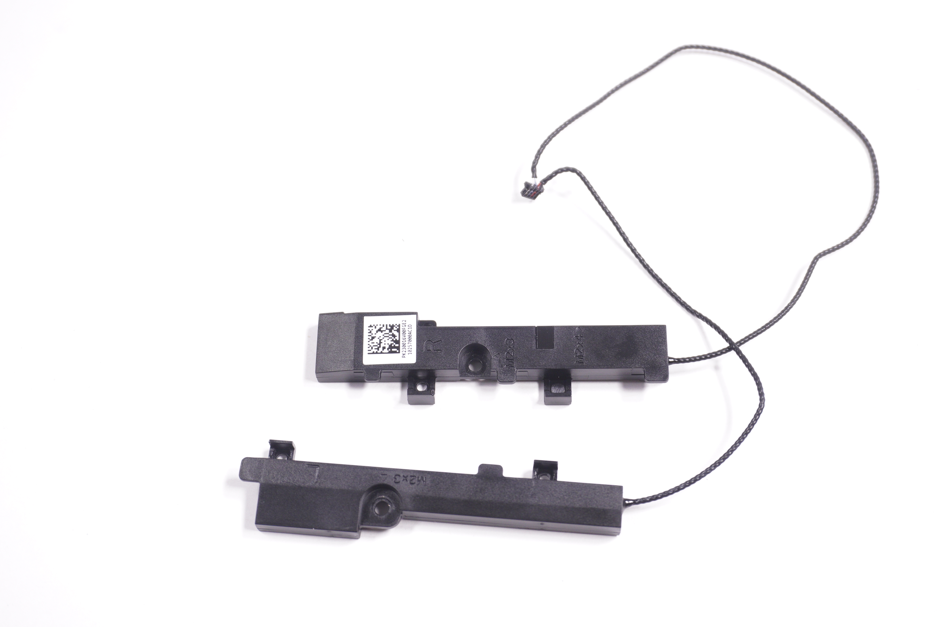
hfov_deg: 39.2
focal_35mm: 51
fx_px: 1323
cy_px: 292
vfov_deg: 26.7
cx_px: 505
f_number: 5.6
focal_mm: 31
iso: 640
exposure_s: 1/160
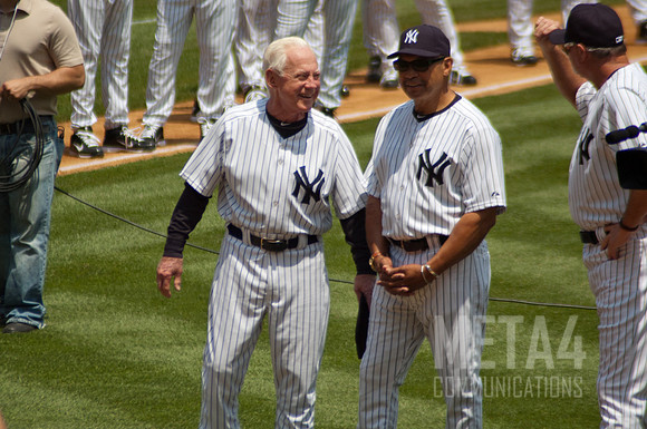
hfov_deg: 4.2
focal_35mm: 492
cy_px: 215
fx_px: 8822
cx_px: 311
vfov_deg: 2.8
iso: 320
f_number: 5.6
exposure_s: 1/2000
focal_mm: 300
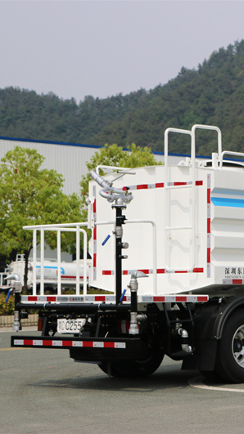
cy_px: 217
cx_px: 237
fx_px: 691
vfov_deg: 34.9
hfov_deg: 19.5
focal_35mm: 60
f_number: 3.2
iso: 100
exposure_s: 1/1000
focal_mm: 38
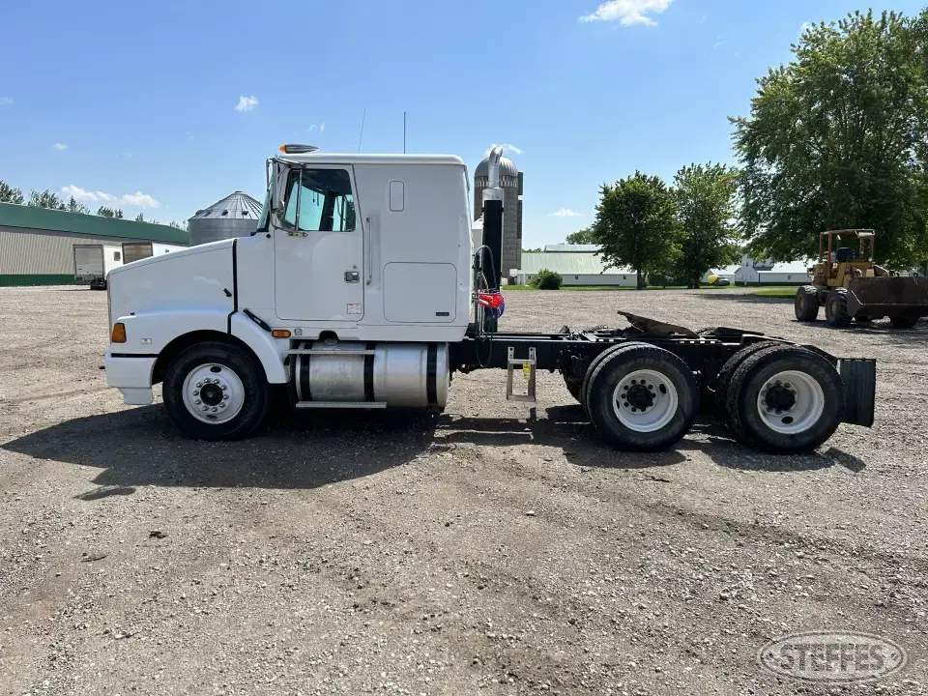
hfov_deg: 67.3
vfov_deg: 53.1
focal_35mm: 26
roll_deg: +0.4
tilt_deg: -6.8
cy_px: 348
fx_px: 697
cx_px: 464
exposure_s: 1/4630
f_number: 1.5
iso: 50
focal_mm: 5.7
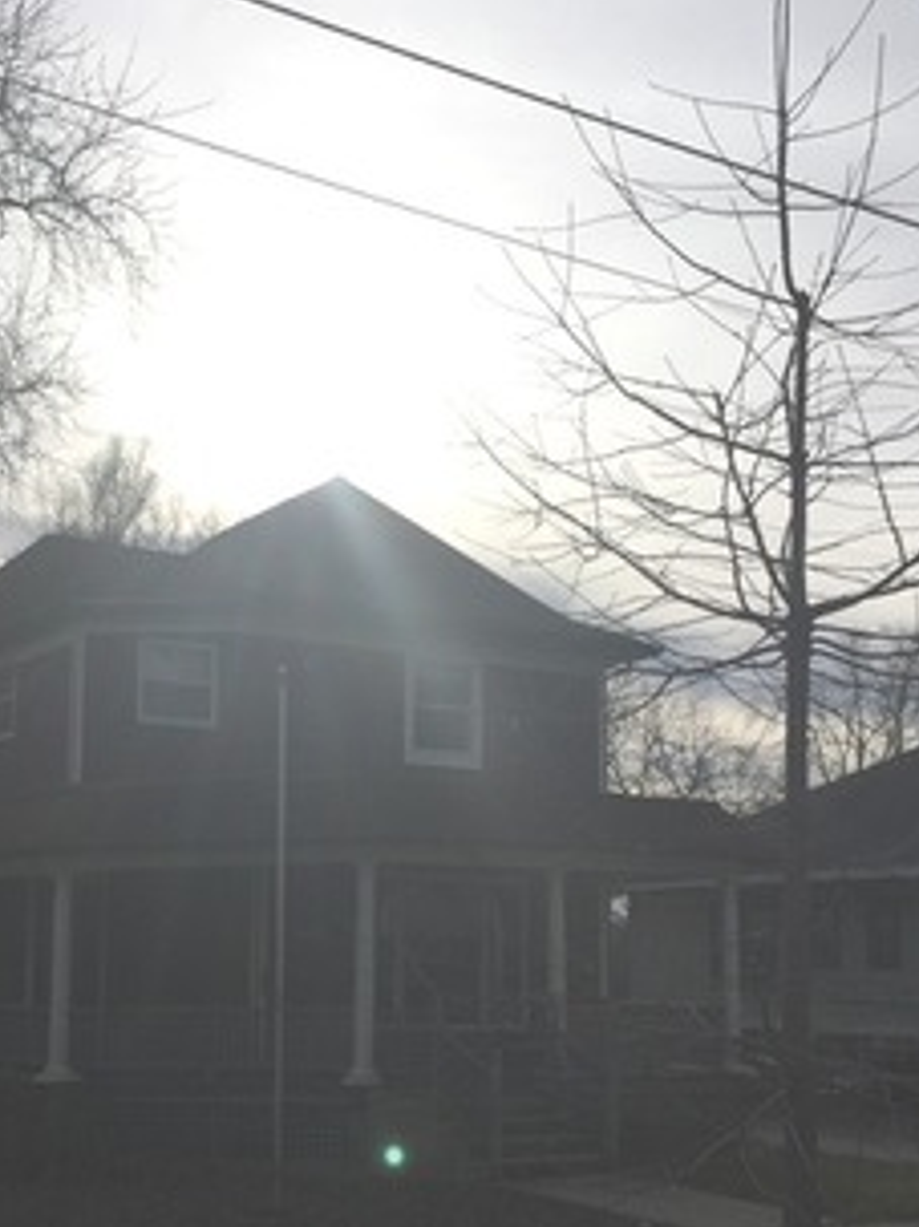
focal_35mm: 46
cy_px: 802
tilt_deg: +5.9
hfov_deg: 31.3
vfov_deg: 40.8
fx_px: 1629
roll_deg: -1.4
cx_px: 324
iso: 32
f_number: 2.2
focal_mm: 4.15
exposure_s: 1/7937
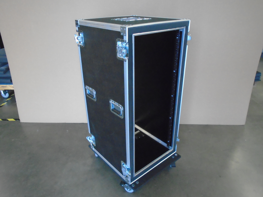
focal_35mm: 26
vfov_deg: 53.1
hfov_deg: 67.3
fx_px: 198
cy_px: 98
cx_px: 132
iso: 800
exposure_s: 1/60
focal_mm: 4.6
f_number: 3.2
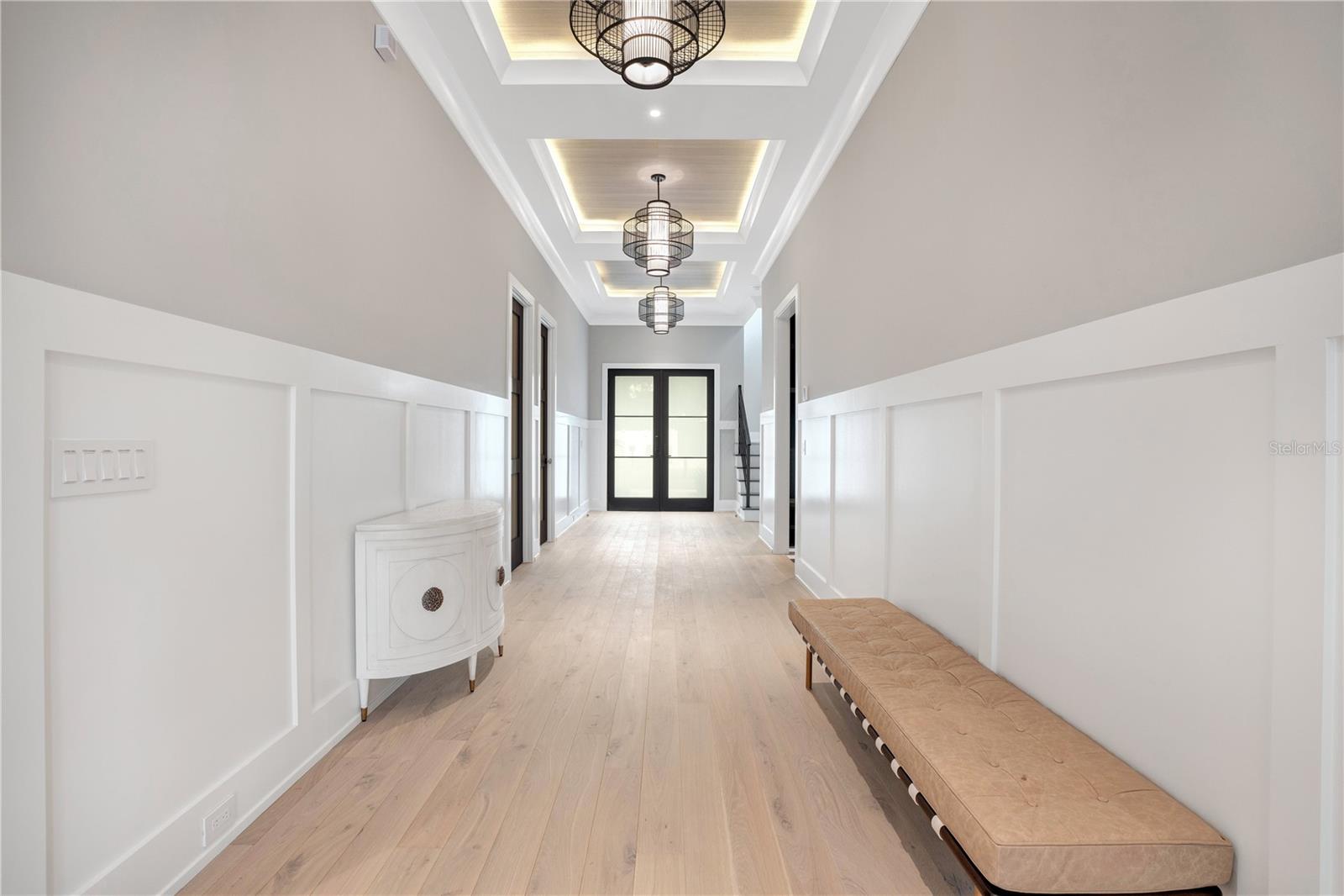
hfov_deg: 96.7
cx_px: 672
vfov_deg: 73.7
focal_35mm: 16
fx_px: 597
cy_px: 448
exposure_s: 1/15
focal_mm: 16
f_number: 8
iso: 500
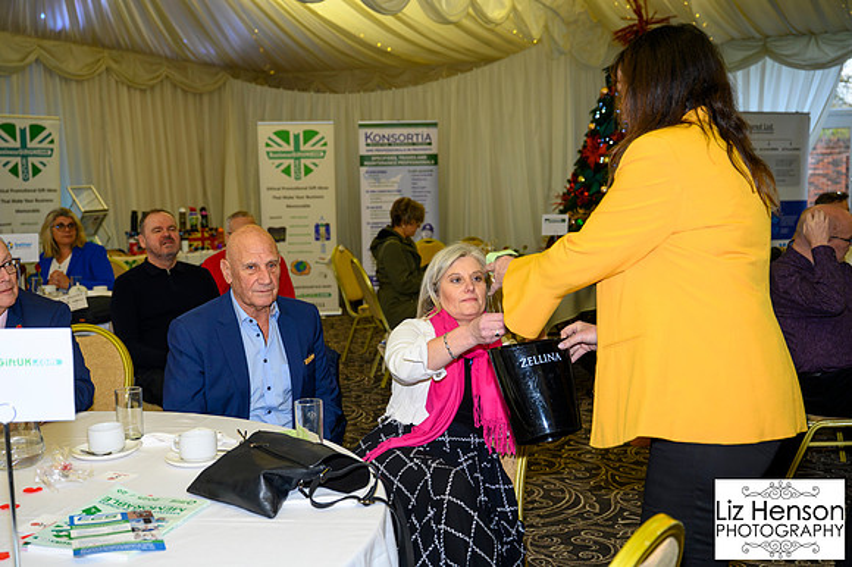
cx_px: 426
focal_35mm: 41
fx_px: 970
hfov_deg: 47.4
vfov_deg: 32.6
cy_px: 284
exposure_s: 1/100
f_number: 4
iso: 1600
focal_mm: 41
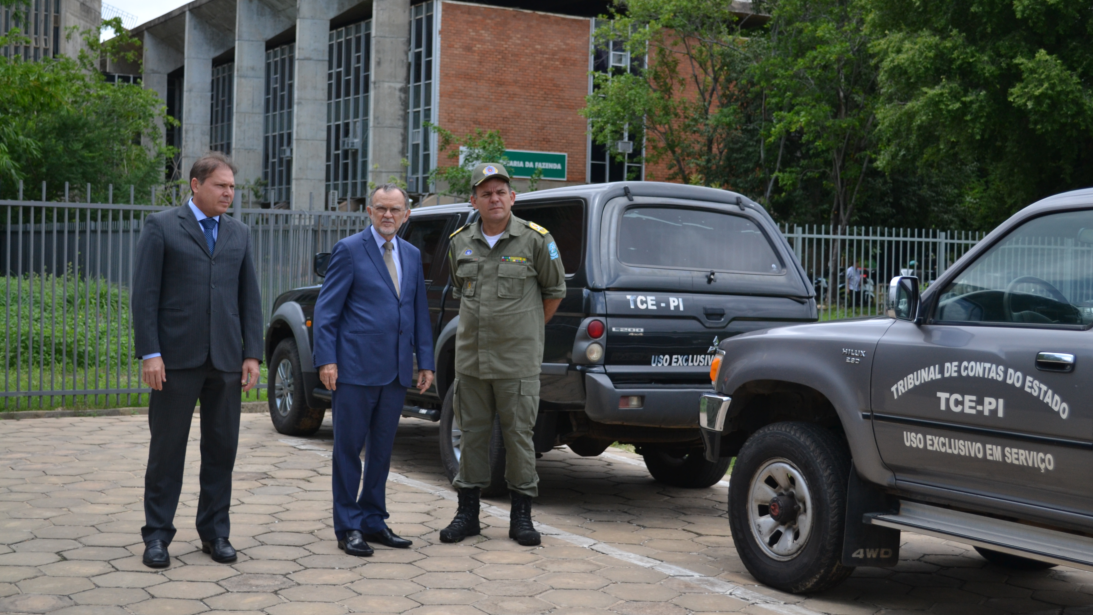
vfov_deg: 24.9
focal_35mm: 48
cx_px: 539
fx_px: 1391
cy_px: 273
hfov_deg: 42.9
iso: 400
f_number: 4.5
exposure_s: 1/1600
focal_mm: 30
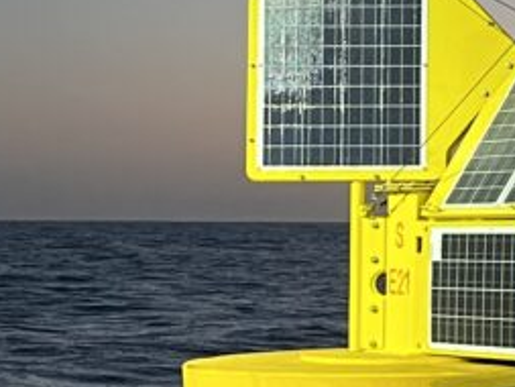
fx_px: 2352
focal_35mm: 158
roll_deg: -0.5
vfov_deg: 9.4
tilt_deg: +4.2
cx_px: 1148
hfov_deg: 11.0
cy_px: 118
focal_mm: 5.1
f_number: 1.6
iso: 160
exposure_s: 1/60
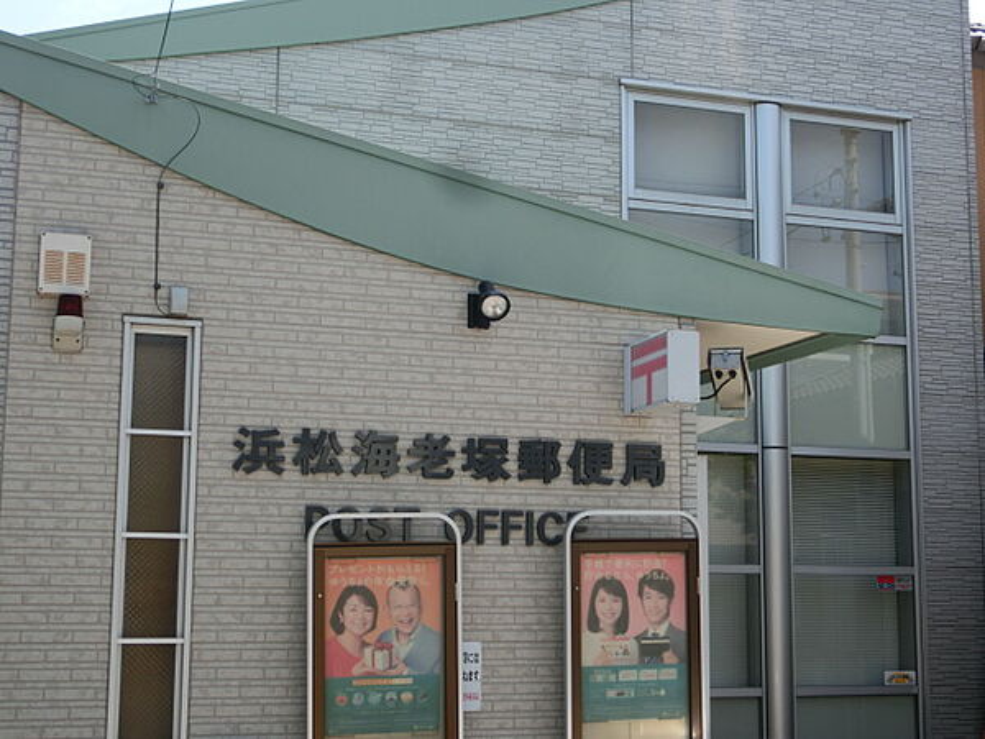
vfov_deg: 29.1
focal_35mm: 50
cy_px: 370
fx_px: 1423
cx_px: 492
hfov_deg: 38.2
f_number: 4.3
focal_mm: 9.16
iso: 80
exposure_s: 1/400
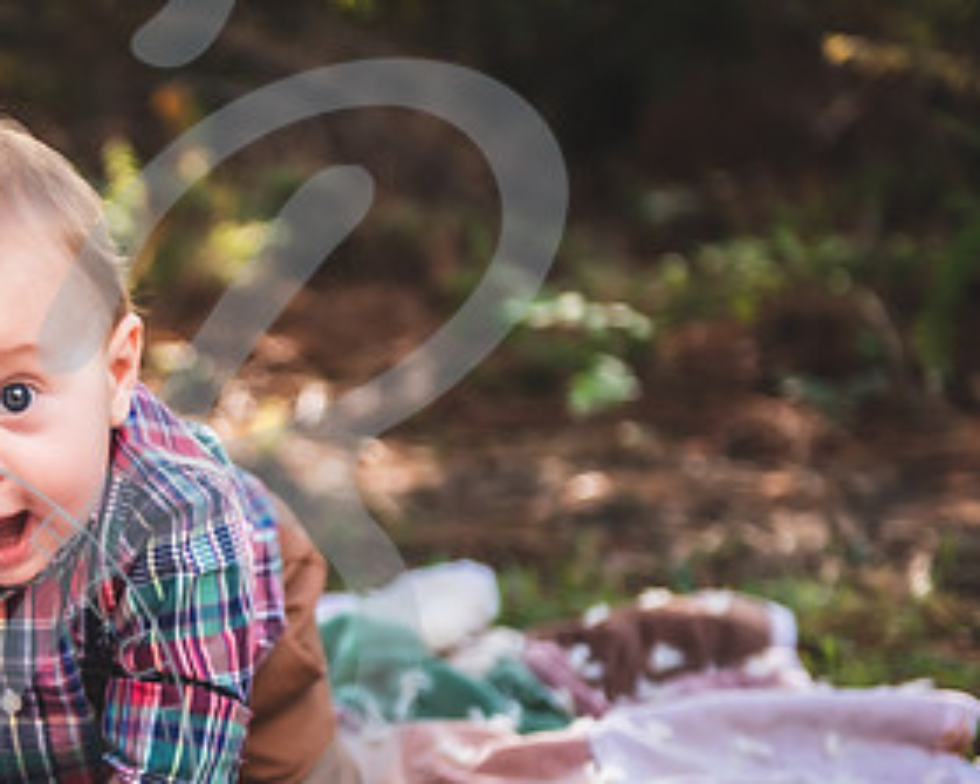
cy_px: 494
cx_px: 11
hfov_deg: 16.1
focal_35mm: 117
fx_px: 3392
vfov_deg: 13.2
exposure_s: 1/160
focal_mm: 60
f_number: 2.8
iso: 100
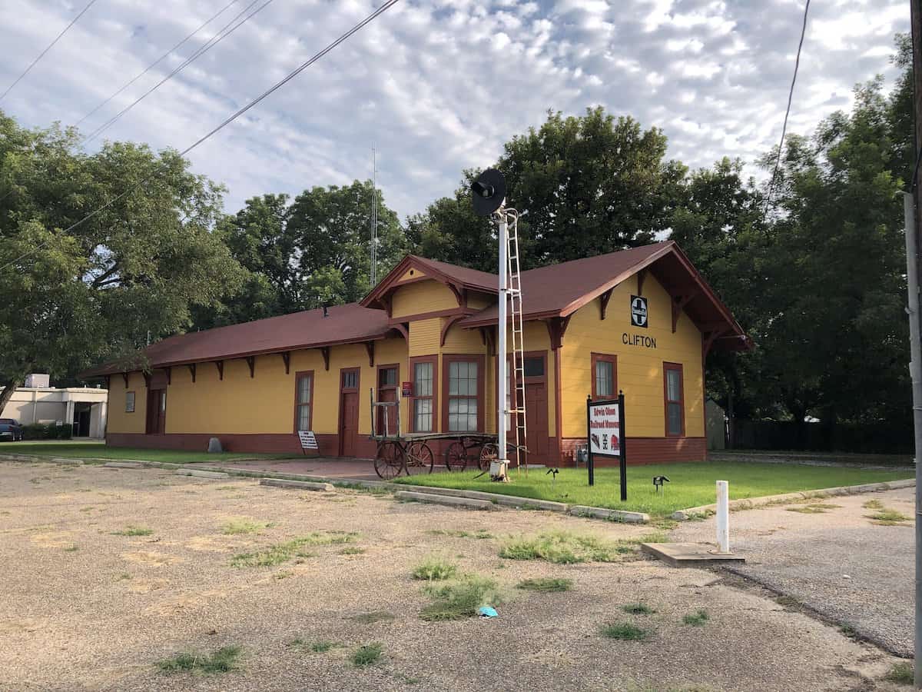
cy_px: 346
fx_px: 746
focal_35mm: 28
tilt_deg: +7.7
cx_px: 461
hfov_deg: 63.4
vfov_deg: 49.7
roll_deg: -0.3
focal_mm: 3.99
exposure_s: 1/1156
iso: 20
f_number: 1.8
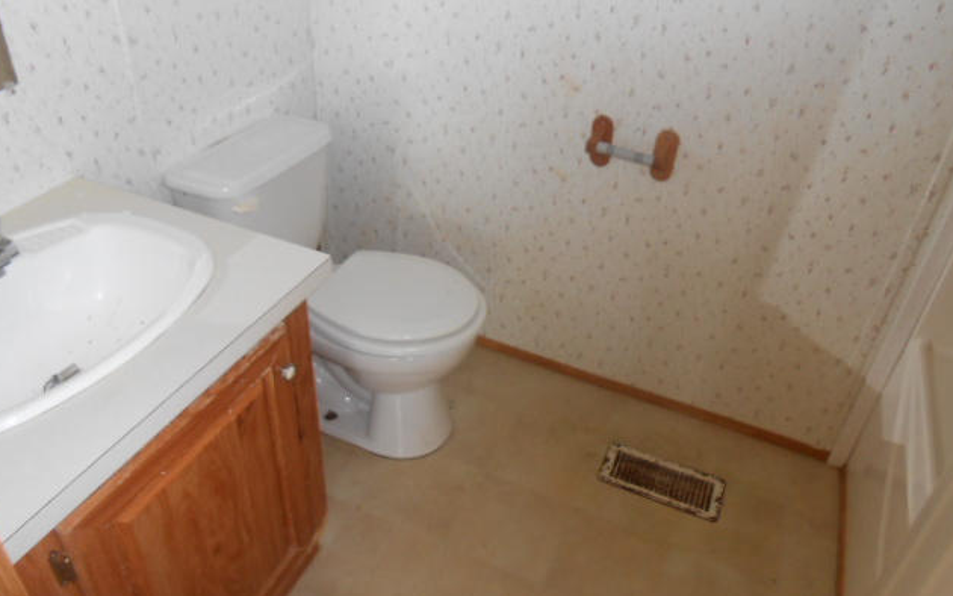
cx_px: 473
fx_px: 727
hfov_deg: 66.5
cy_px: 266
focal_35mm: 28
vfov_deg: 44.5
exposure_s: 1/25
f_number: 3.5
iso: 200
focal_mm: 4.6
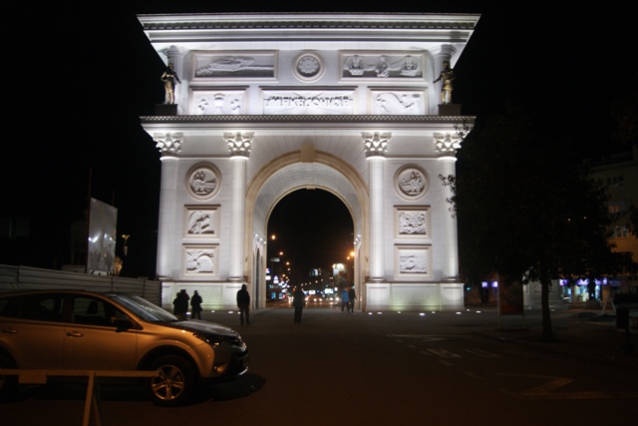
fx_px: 479
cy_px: 213
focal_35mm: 27
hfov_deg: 67.4
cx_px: 319
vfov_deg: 48.0
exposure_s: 1/10
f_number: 3.5
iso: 400
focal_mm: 18
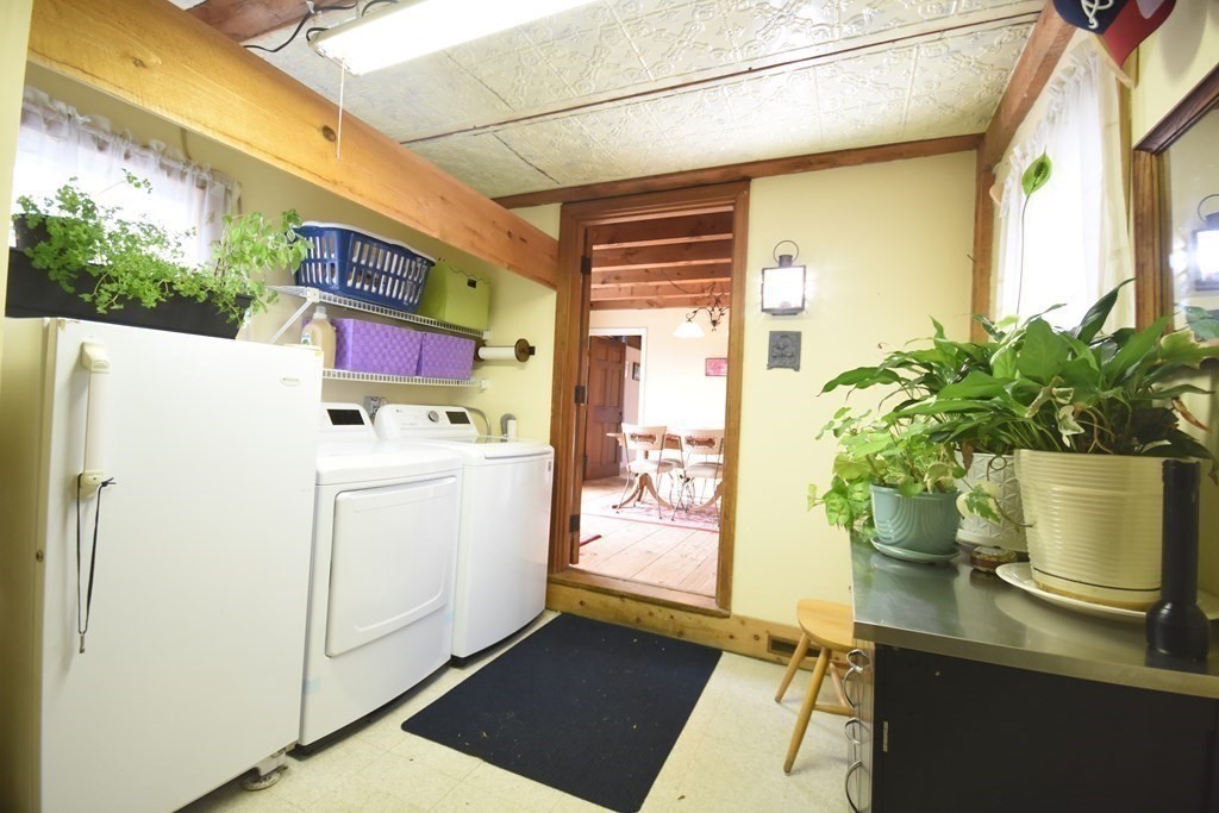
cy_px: 406
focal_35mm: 15
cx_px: 610
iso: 1000
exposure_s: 1/30
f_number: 4
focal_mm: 10
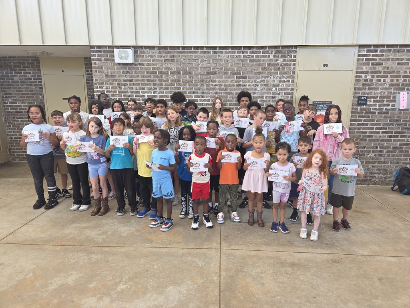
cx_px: 205
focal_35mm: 23
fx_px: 272
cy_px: 154
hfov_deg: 73.9
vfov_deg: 58.9
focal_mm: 5.4
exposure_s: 1/60
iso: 80
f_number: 1.8
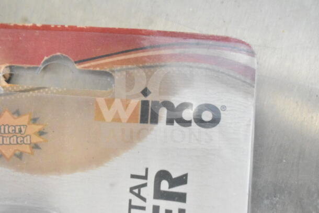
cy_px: 106
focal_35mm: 82
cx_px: 160
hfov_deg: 24.6
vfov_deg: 16.6
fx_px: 731
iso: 25600
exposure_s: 1/20
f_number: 5.6
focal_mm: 55
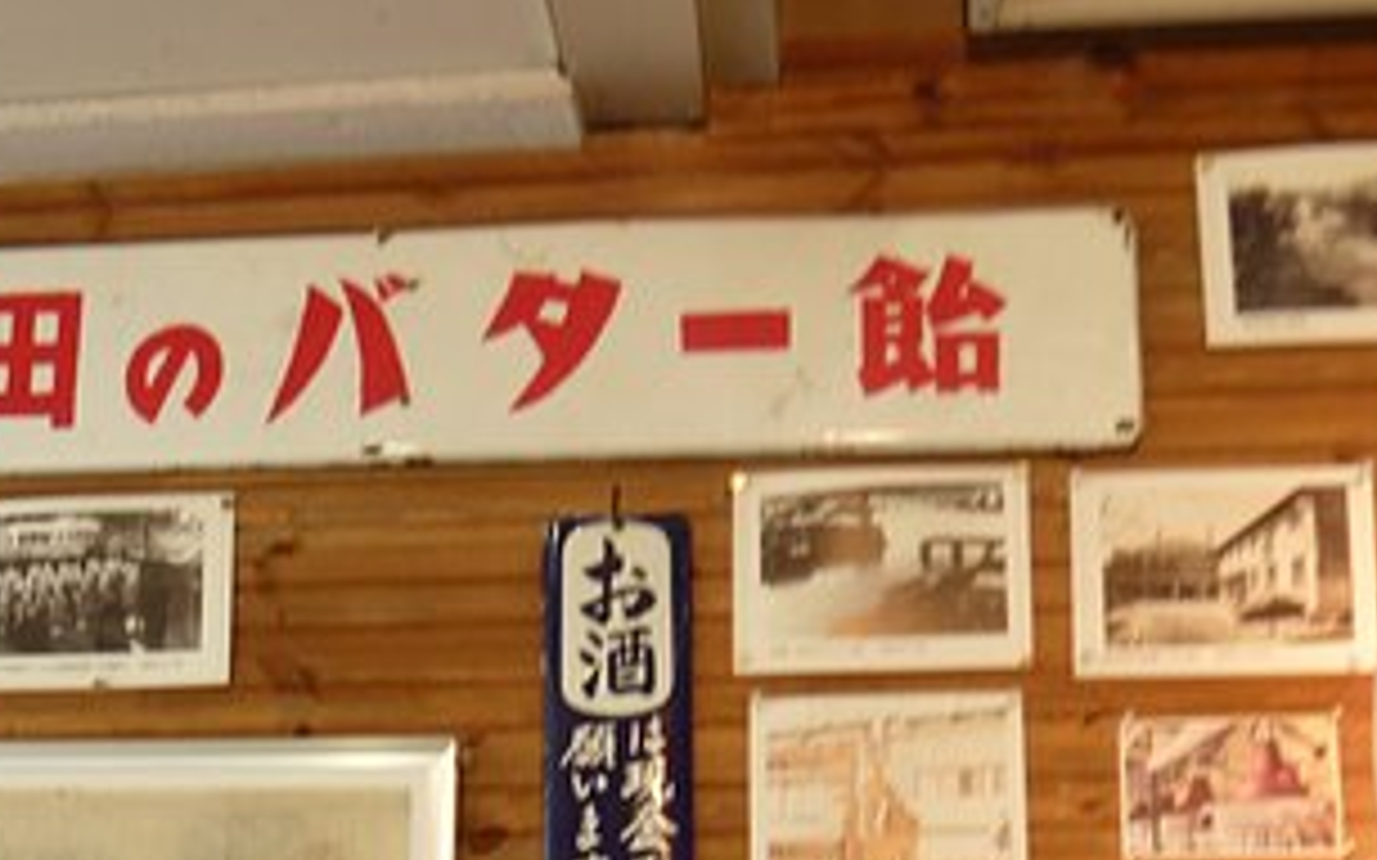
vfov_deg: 20.4
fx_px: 2326
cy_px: 819
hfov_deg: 32.6
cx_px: 436
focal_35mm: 62
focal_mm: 6.3
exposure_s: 1/8
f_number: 3.5
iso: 200
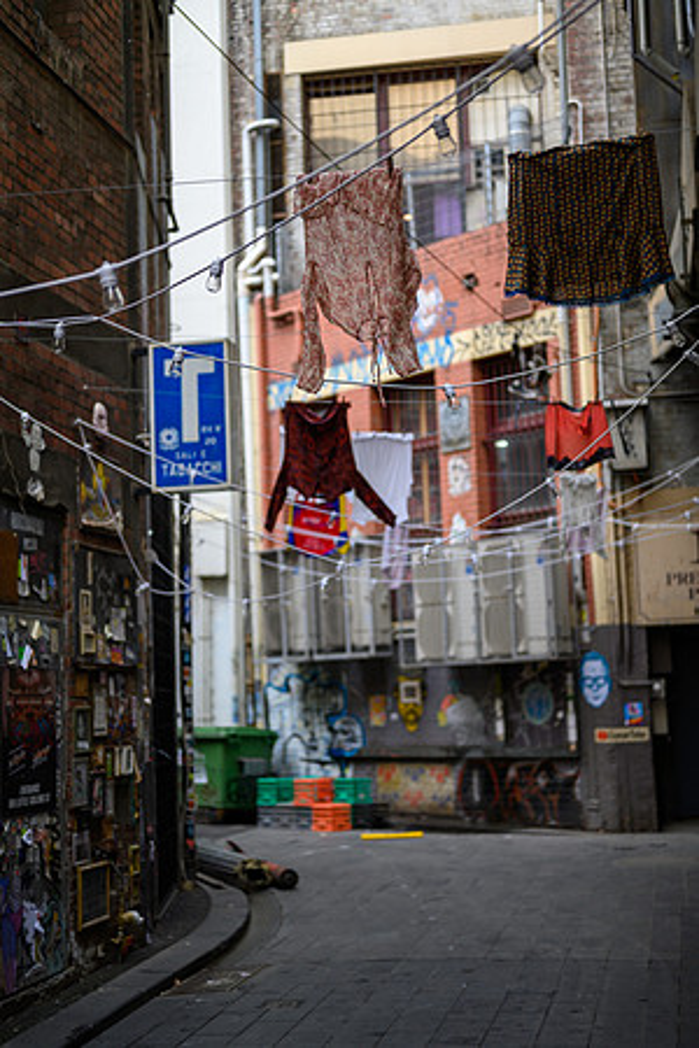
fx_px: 1456
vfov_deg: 39.6
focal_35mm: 50
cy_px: 524
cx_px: 350
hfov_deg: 27.0
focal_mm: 50
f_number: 2
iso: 64
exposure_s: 1/400
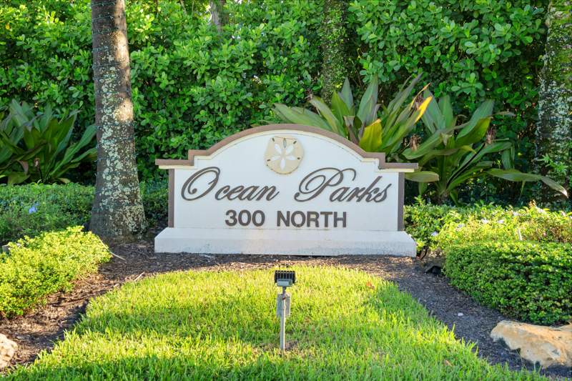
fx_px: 556
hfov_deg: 54.4
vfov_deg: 37.8
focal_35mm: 35
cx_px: 286
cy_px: 190
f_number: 9
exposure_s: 1/320
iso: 2000
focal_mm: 35
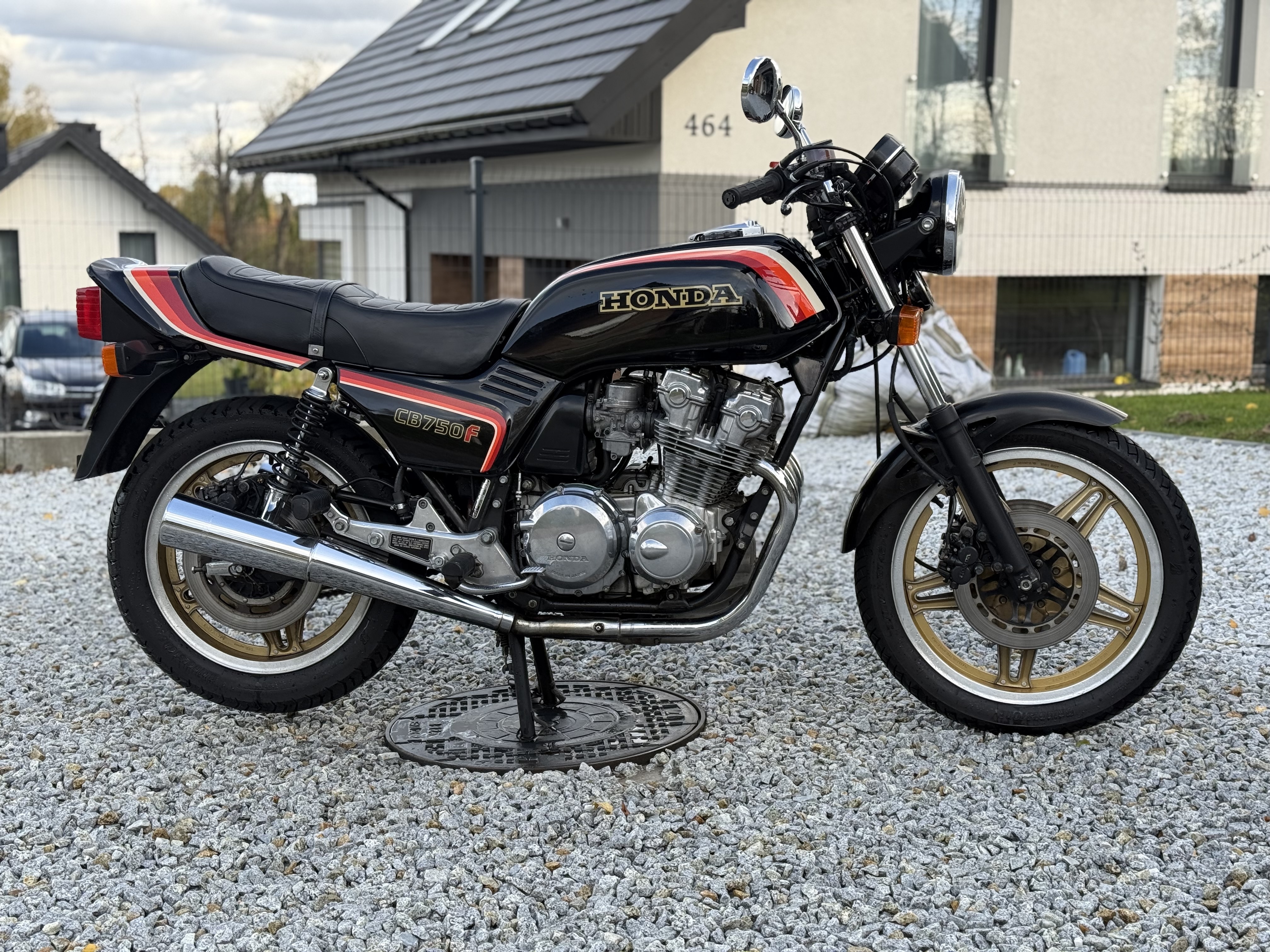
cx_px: 635
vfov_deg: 30.3
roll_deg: -0.4
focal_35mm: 48
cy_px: 476
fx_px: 1761
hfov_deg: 39.7
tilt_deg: -7.2
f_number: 1.78
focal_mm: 6.76
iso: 80
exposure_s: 1/719
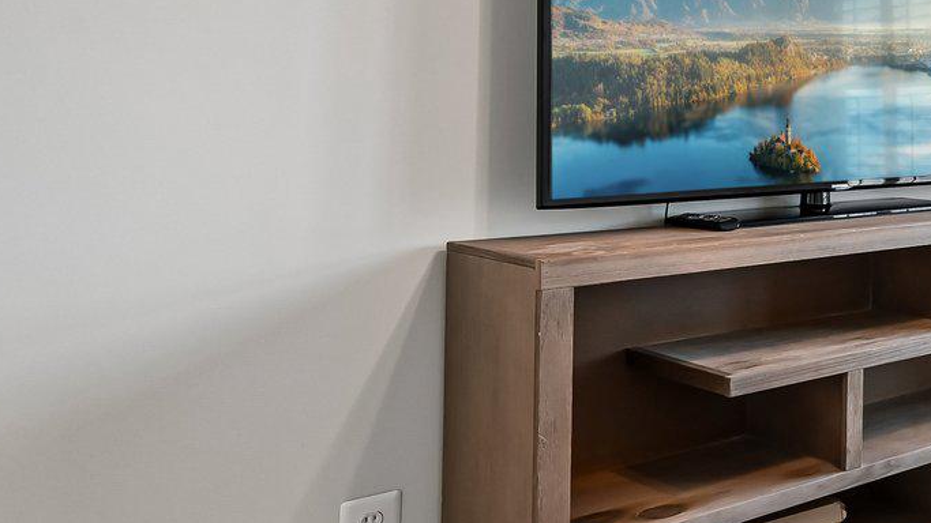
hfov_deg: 31.6
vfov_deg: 26.4
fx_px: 1086
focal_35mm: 44
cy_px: 73
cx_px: 1289
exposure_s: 1/15
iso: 100
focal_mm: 14
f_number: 8
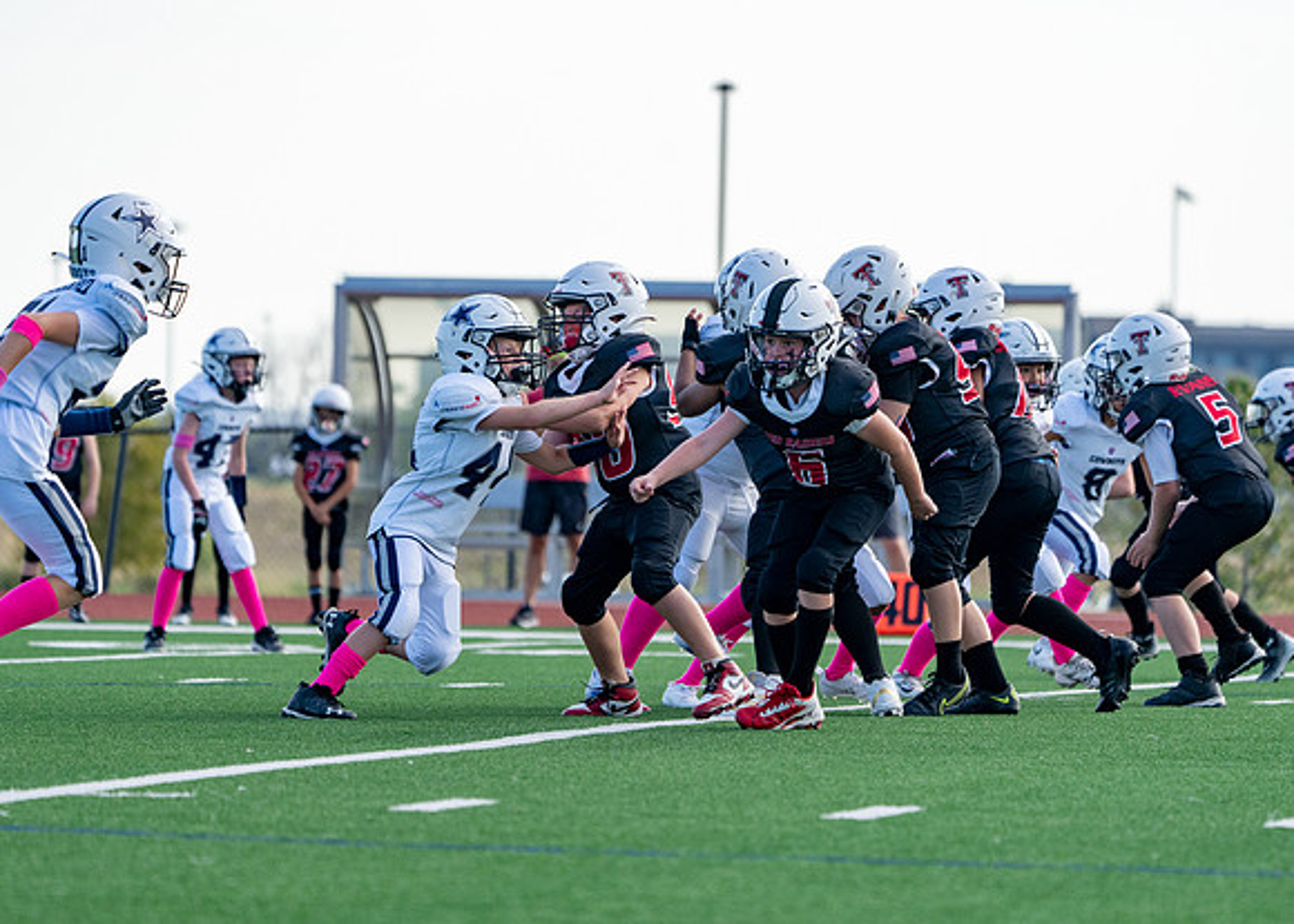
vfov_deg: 5.3
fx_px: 9971
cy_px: 462
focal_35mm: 271
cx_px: 647
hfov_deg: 7.4
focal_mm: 259
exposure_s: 1/1250
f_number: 5.6
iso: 500
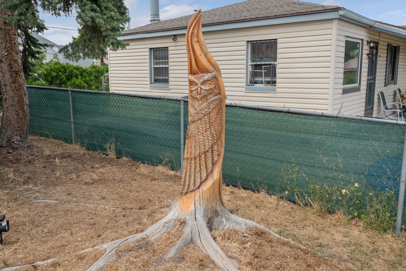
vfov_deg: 43.6
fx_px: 338
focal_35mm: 30
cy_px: 136
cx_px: 203
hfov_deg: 61.9
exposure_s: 1/1600
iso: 1600
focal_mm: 30
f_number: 4
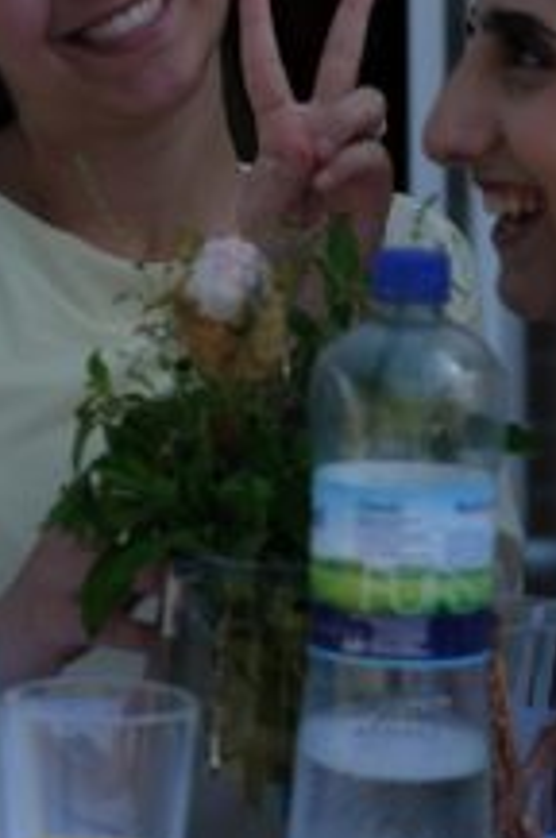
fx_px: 4369
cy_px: 151
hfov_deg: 7.3
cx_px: 50
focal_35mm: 188
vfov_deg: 10.9
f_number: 2
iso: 200
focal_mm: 35
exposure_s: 1/3800
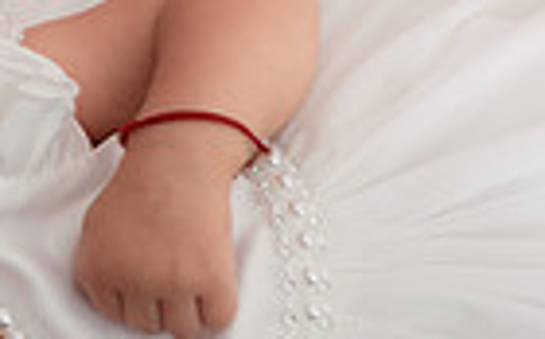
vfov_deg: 7.2
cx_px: -14
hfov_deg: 11.4
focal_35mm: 182
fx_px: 2699
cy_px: 228
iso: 400
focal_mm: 35
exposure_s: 1/200
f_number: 3.2
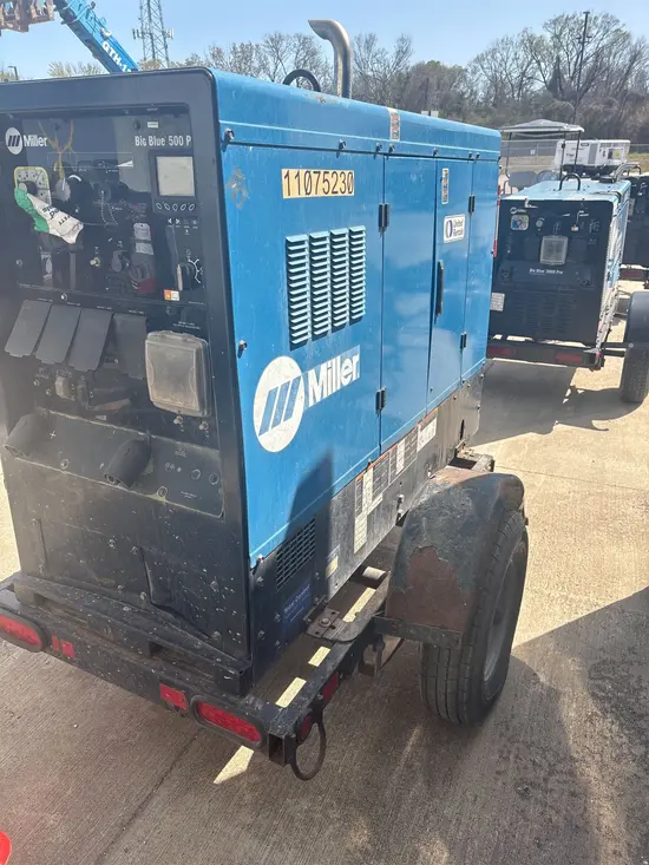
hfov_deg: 53.1
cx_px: 324
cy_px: 432
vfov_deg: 67.3
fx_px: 650
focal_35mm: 26
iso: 50
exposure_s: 1/1812
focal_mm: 5.96
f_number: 1.6
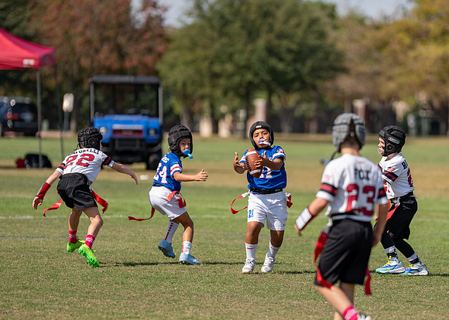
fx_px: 3785
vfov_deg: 4.8
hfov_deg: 6.8
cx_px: 288
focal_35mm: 297
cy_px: 174
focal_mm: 200
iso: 100
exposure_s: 1/2000
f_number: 2.8
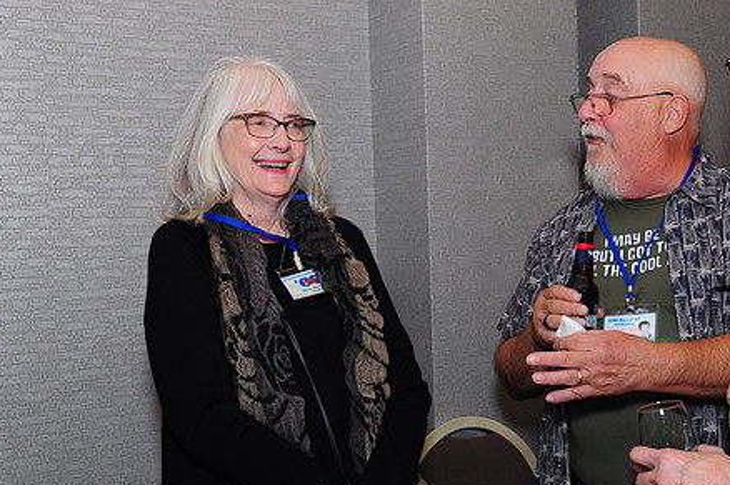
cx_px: 440
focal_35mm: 54
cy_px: 281
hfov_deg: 37.0
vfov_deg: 25.1
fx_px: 1087
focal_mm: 27
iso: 500
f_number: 5
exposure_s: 1/60
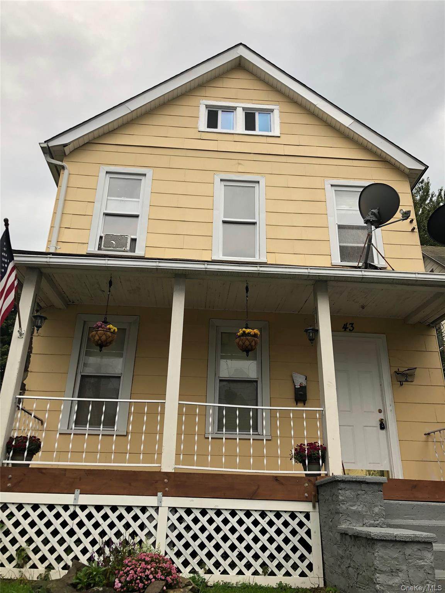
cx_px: 222
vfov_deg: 63.4
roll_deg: -1.2
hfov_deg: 49.7
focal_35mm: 28
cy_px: 296
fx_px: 480
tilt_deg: +26.8
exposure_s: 1/120
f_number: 1.8
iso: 32
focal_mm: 3.99
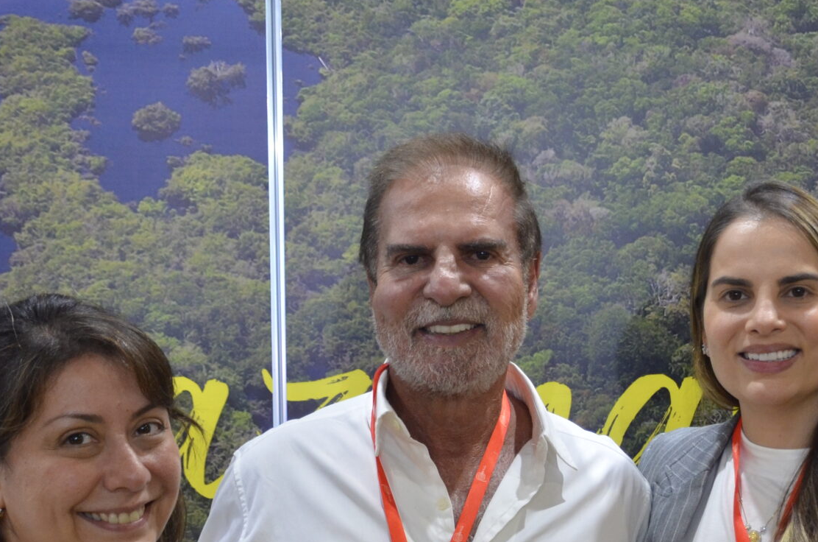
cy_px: 605
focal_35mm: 76
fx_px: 1723
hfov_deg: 26.1
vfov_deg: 17.2
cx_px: 678
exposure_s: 1/60
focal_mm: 22
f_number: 4
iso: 720
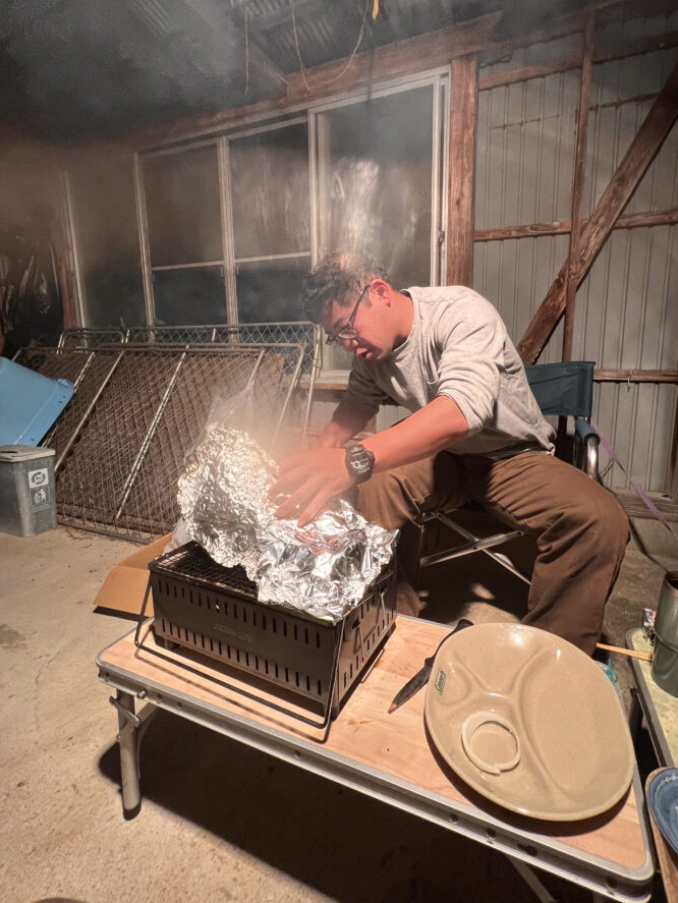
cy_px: 410
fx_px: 391
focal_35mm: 15
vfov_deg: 97.9
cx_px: 382
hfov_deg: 81.4
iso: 250
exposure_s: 1/50
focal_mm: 1.6
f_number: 1.8
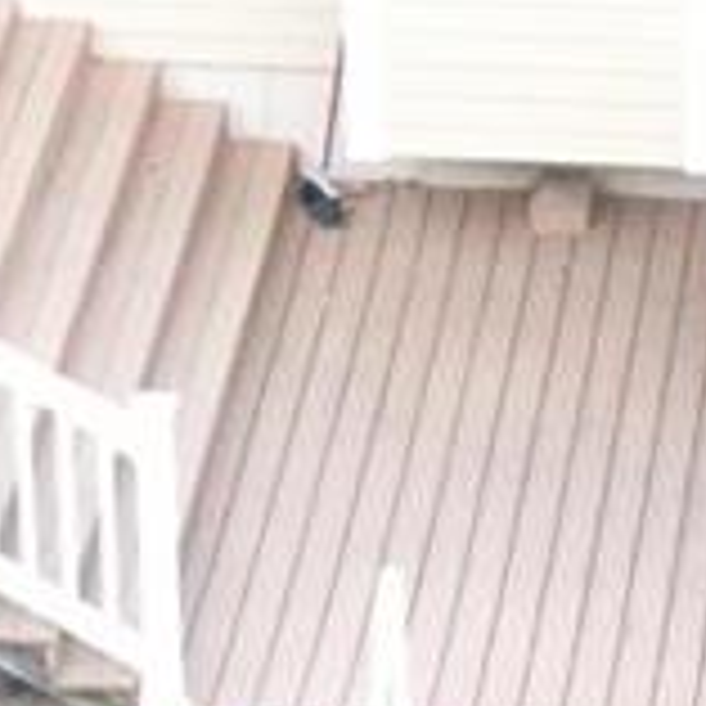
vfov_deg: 7.2
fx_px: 5607
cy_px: 144
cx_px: 823
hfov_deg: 7.2
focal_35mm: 243
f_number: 2.8
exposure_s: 1/5
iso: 1600
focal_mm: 10.26
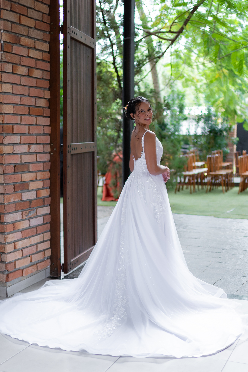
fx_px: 537
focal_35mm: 52
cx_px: 124
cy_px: 186
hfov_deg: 26.0
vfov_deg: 38.2
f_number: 1.4
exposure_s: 1/500
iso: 400
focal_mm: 35
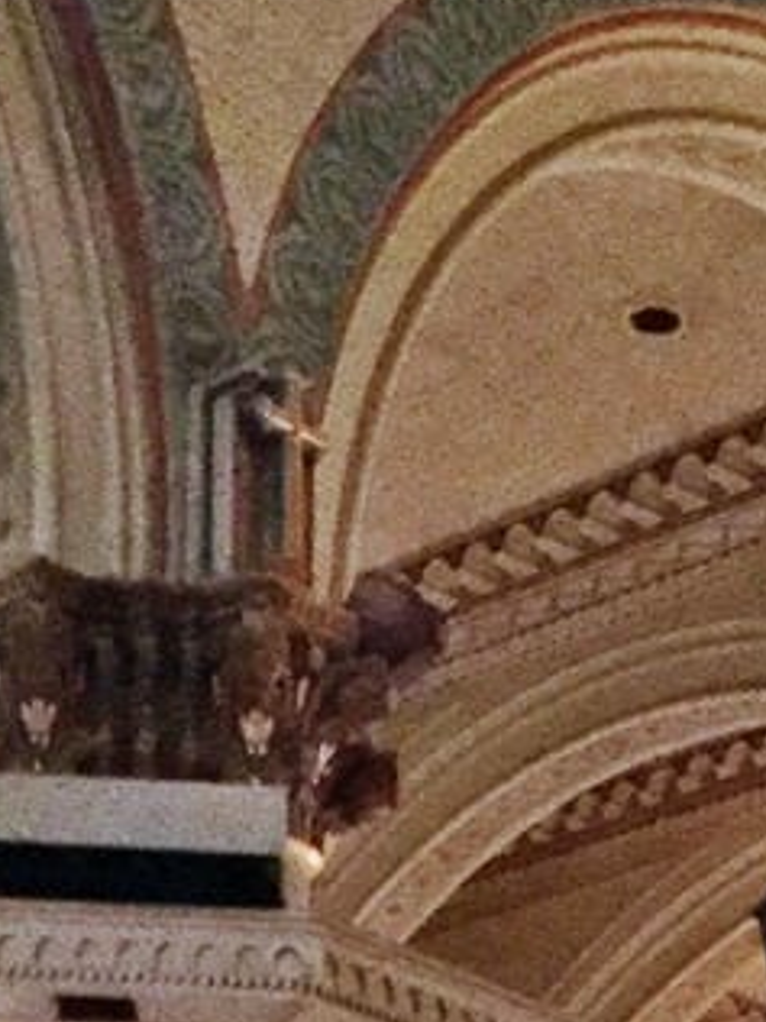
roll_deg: -0.3
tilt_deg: +10.5
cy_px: 1866
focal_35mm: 147
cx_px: 811
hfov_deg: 10.0
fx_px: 4337
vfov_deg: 12.3
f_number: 2.2
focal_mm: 4.15
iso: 500
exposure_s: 1/15
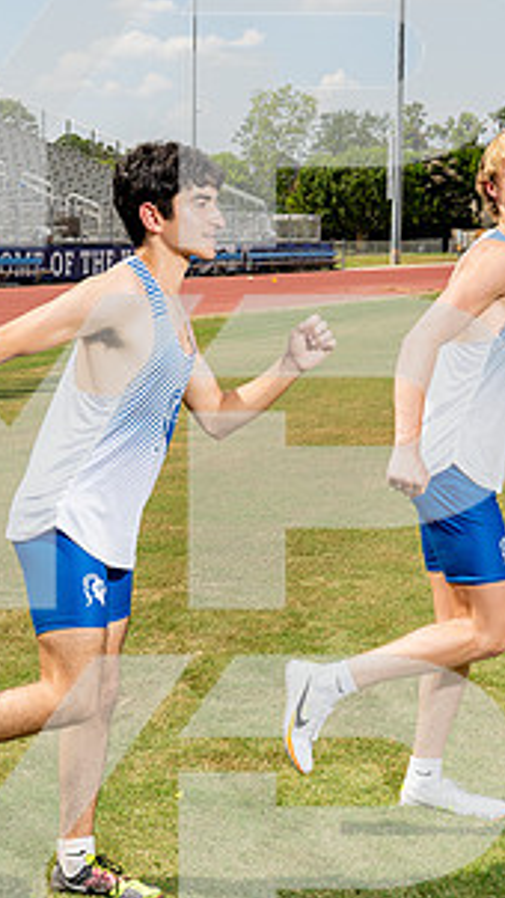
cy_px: 451
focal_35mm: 62
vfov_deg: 33.8
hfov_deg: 19.3
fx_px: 1475
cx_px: 141
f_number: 8
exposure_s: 1/250
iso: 100
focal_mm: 28
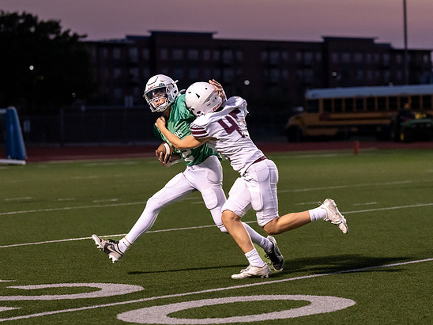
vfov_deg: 10.3
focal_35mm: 144
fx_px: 1801
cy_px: 144
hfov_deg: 13.7
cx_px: 225
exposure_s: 1/1000
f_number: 2.8
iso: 2500
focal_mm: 102
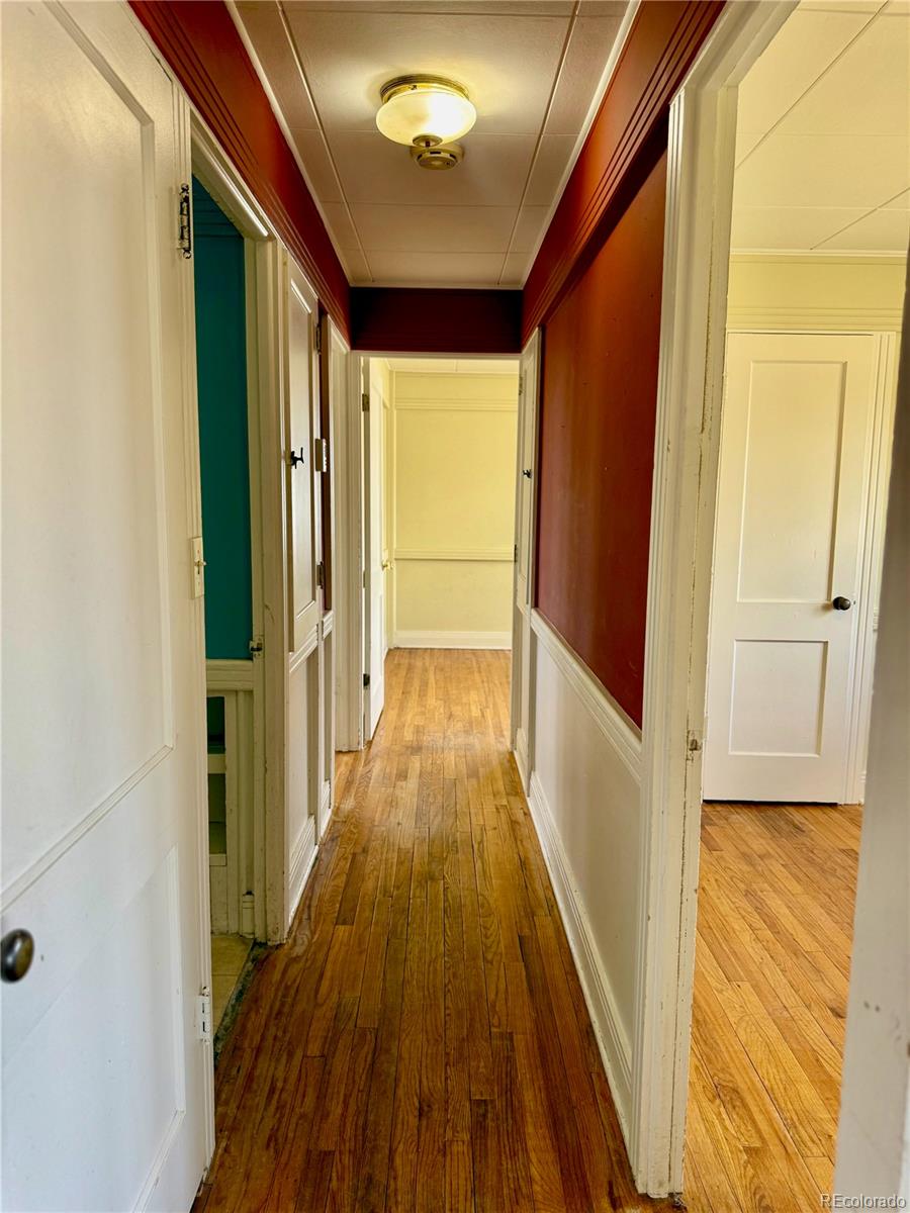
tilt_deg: -7.6
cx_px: 455
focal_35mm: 24
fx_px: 841
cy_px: 606
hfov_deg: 56.8
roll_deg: -0.9
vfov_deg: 71.6
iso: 125
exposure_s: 1/120
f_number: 1.78
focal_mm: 6.76
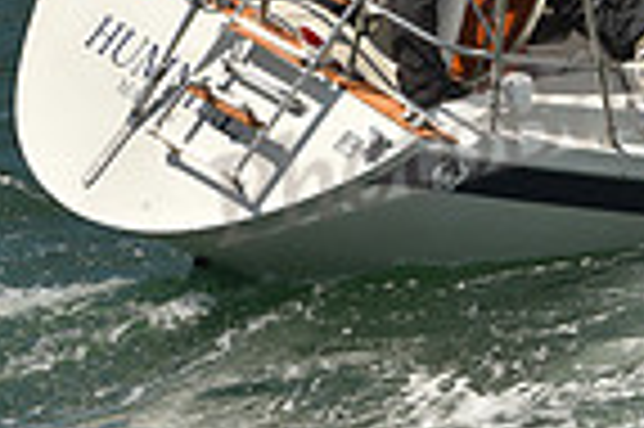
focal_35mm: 284
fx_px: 5075
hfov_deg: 7.1
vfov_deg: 4.8
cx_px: 1081
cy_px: -169
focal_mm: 70
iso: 320
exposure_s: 1/800
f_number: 13
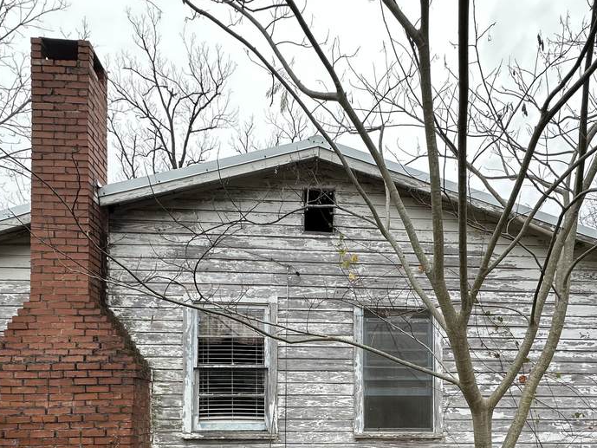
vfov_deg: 47.1
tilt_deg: +1.2
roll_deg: -0.1
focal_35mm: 26
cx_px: 335
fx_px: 448
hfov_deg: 67.0
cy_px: 413
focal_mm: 2.22
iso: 40
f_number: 2.2
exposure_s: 1/250
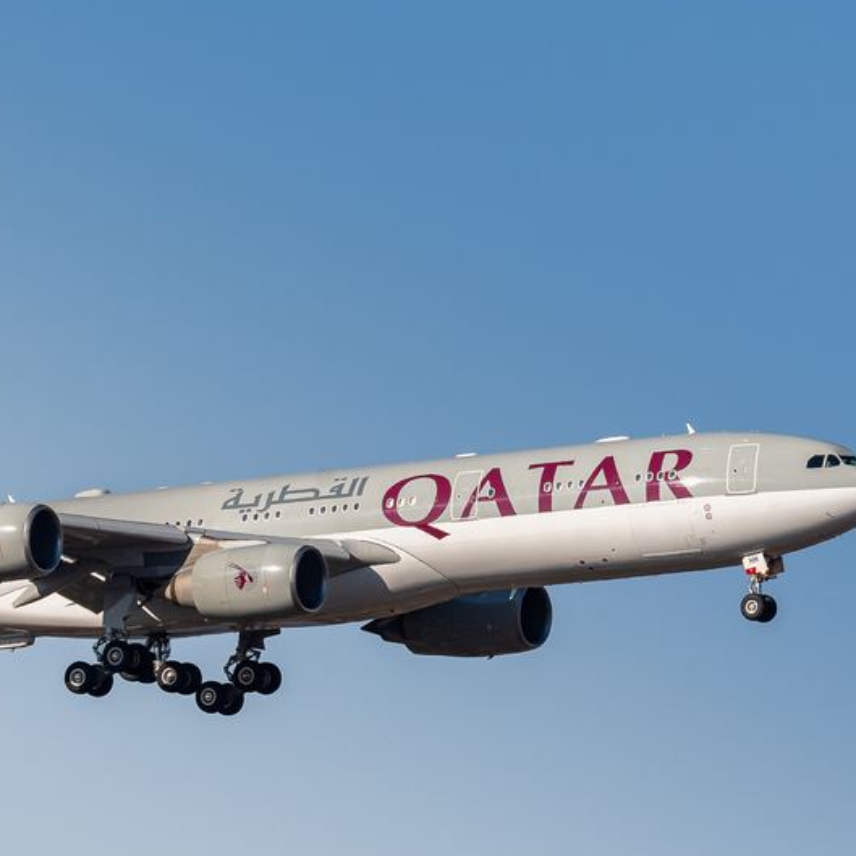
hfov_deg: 2.5
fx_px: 19276
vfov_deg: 2.5
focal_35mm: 689
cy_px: 600
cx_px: 190
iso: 200
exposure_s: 1/400
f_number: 10
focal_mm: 220
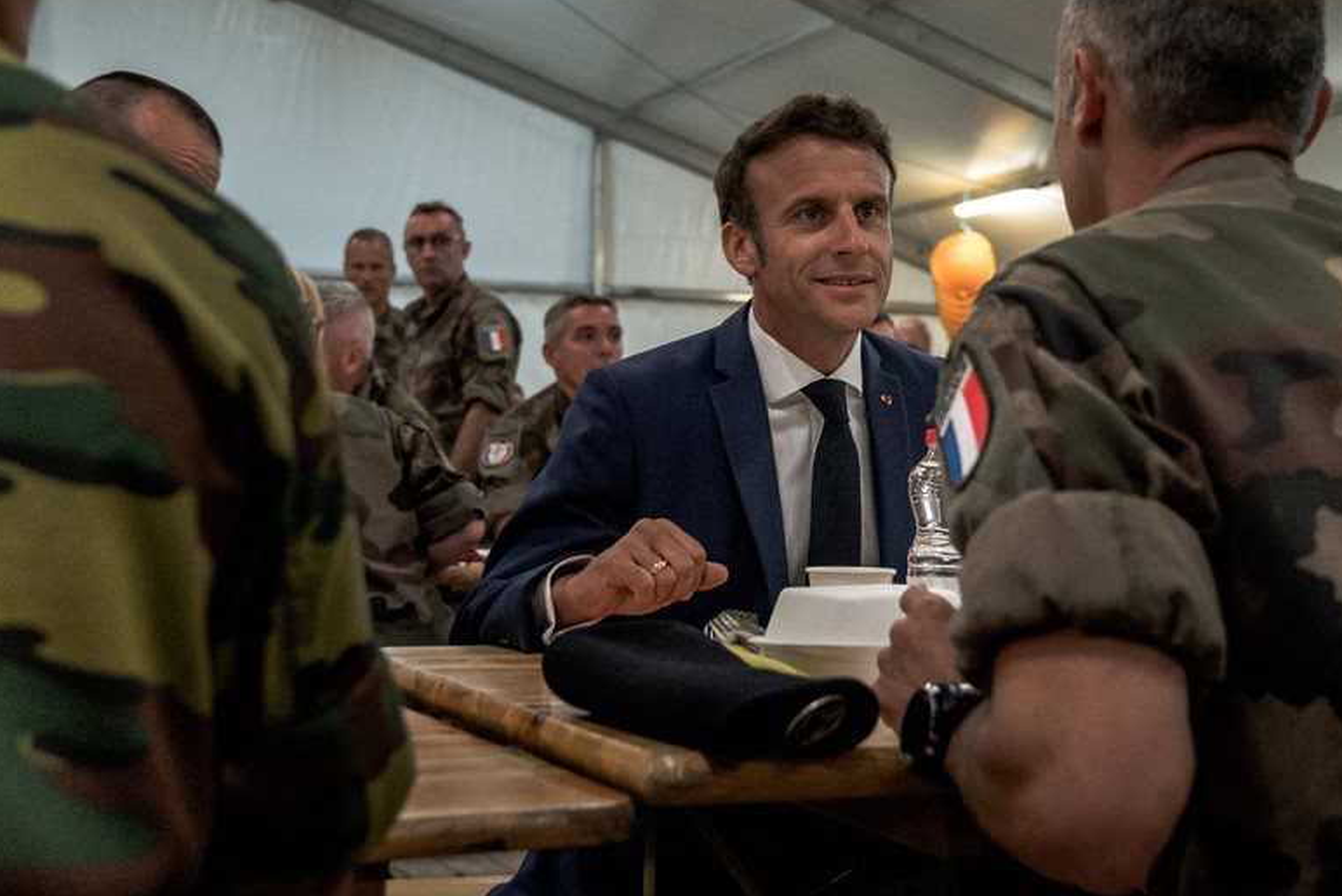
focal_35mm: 89
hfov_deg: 22.8
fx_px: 3318
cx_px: 798
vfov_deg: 15.3
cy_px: 284
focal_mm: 55
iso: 5000
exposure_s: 1/250
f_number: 4
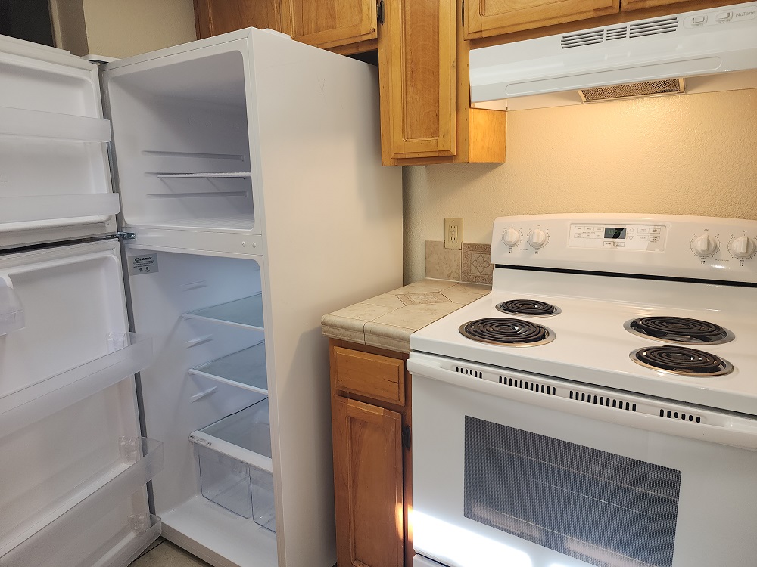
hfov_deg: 73.9
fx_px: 503
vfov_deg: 58.9
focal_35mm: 23
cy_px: 284
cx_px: 378
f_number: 1.8
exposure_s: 1/60
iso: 25
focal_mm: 6.4
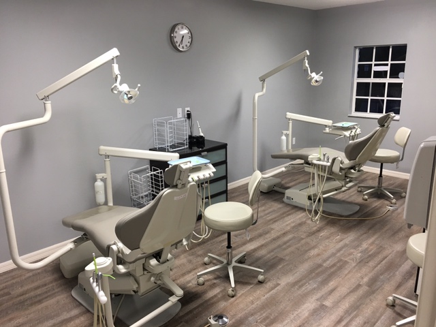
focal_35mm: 29
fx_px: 365
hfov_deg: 61.7
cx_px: 218
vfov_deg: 48.2
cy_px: 164
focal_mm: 4.15
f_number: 2.2
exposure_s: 1/15
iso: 40
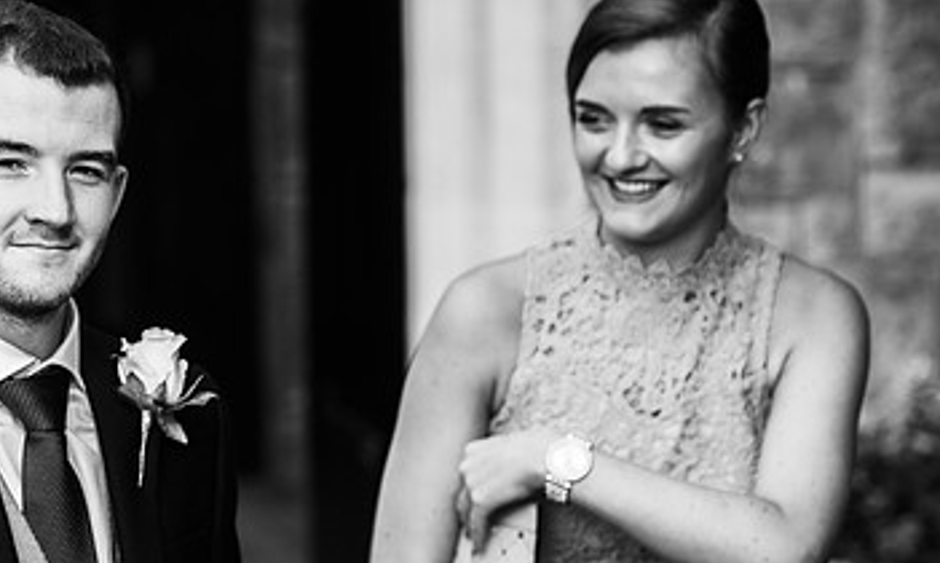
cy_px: 227
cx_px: 74
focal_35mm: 188
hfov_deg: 11.2
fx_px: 4759
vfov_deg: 6.8
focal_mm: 85
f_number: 2.5
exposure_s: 1/400
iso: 125
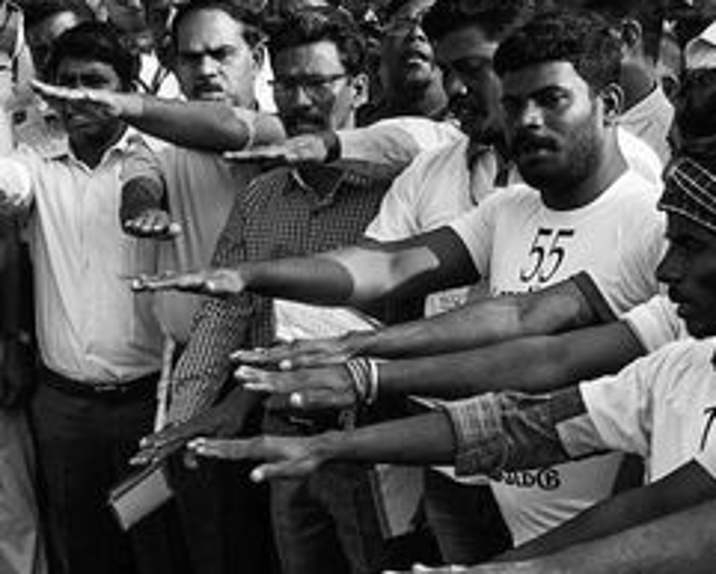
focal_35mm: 112
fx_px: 2374
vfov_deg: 13.3
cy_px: 730
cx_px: -48
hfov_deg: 16.7
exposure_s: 1/320
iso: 400
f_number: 4.5
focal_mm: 24
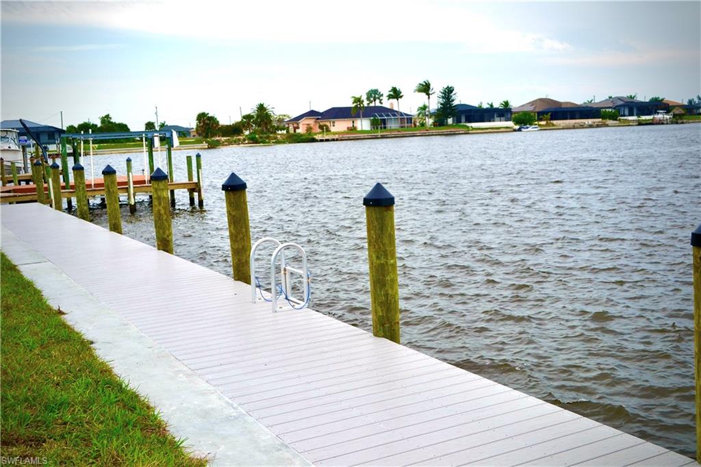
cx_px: 350
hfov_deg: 49.6
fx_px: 759
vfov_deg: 34.2
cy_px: 234
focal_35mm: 39
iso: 100
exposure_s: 1/250
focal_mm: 26
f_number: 8
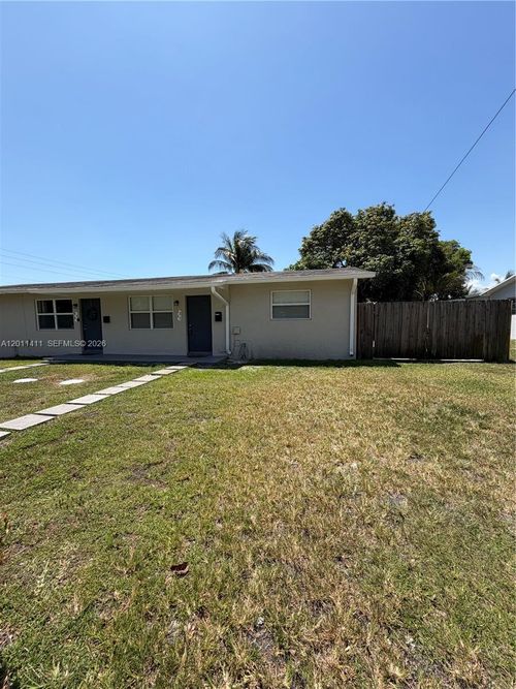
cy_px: 344
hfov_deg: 85.7
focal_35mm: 14
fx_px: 278
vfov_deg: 102.1
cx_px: 258
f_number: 2.2
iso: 20
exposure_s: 1/770
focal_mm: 2.22
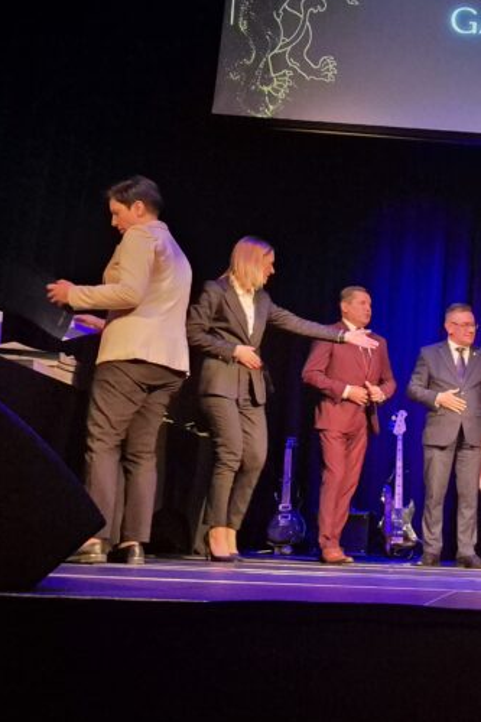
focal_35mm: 49
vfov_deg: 40.0
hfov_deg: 24.9
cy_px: 462
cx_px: 573
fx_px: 983
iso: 2000
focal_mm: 5.4
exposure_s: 1/100
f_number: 1.8
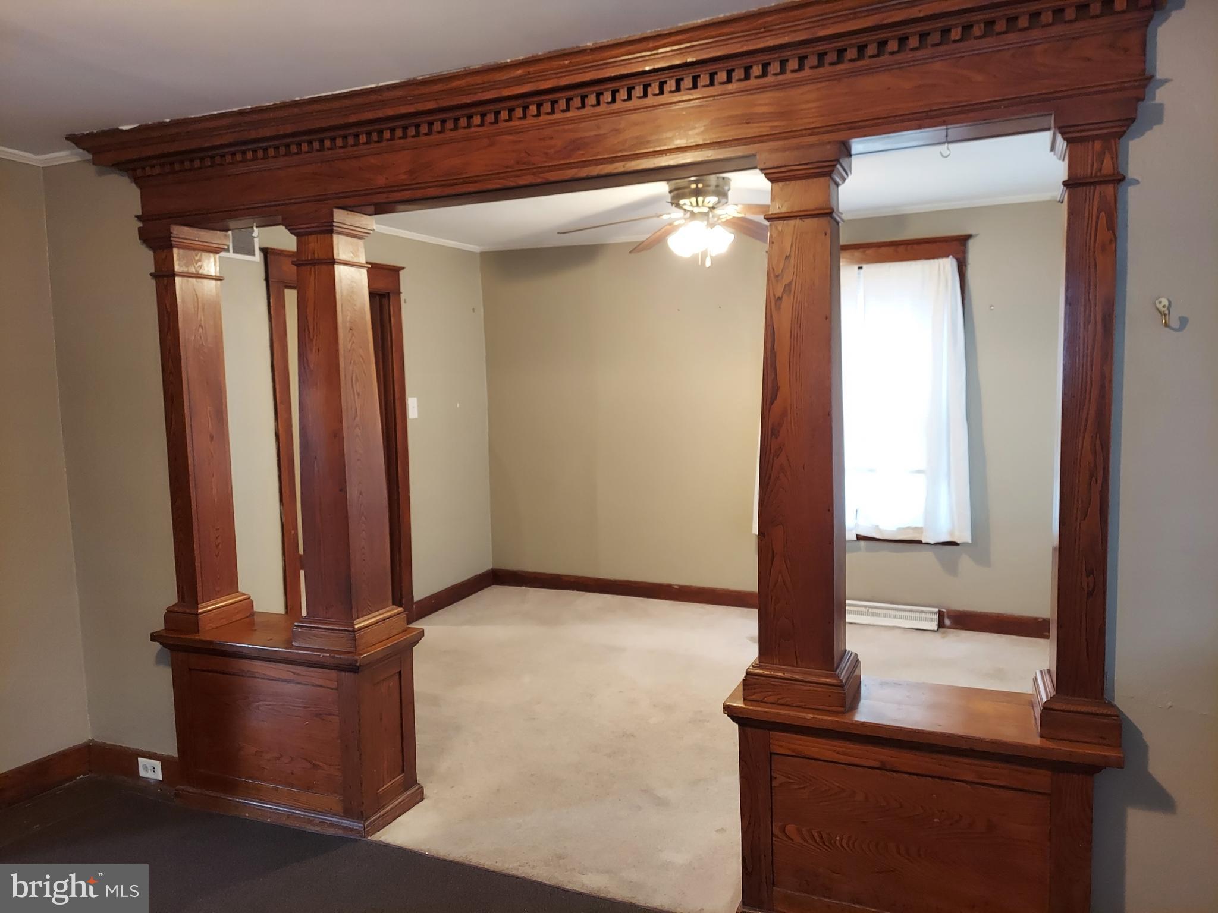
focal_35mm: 24
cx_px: 609
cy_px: 456
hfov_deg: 71.6
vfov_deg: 56.8
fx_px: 844
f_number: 1.8
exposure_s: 1/24
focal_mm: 5.23
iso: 500
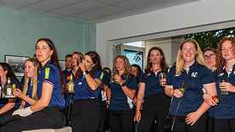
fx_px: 330
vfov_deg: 22.3
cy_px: 106
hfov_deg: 38.3
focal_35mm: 53
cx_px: 64
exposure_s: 1/60
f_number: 8
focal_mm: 24
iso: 400
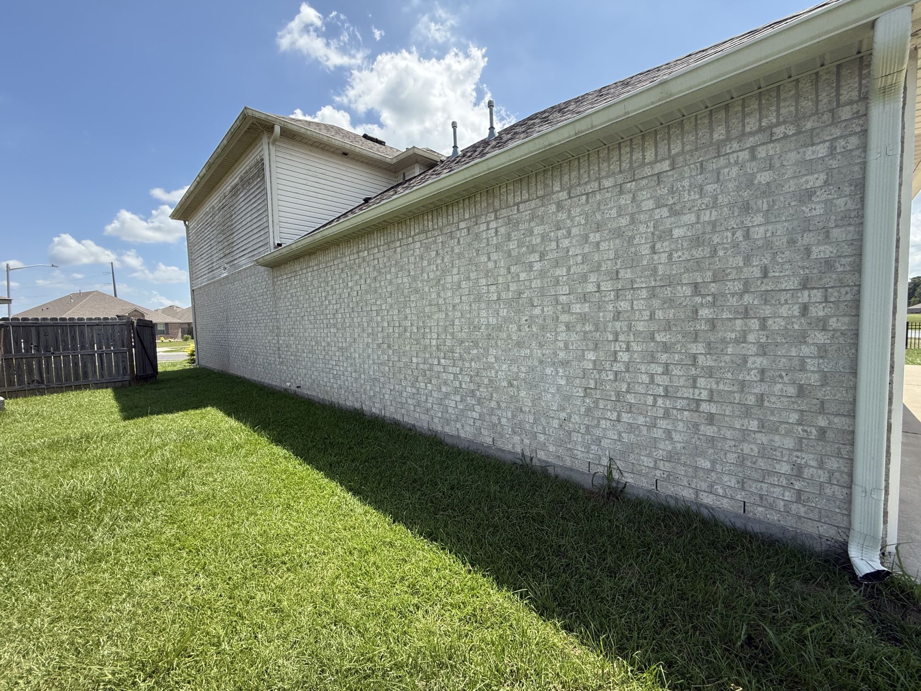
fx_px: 372
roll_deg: +1.8
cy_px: 346
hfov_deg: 102.1
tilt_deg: -2.4
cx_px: 460
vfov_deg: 85.7
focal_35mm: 14
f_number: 2.2
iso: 50
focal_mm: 2.22
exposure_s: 1/820
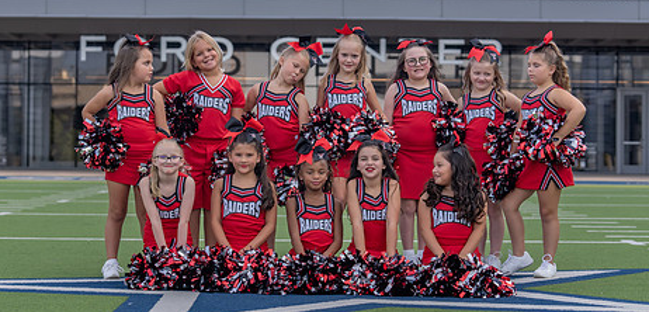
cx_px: 303
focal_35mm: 99
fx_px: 1647
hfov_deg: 22.3
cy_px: 132
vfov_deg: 10.8
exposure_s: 1/320
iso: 100
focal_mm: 70
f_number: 3.5
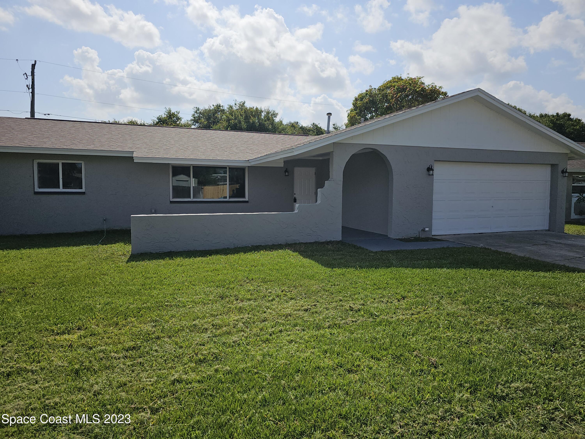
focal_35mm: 23
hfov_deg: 73.9
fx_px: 389
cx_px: 292
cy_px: 220
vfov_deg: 58.9
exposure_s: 1/1563
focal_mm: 6.3
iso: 10
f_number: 1.7
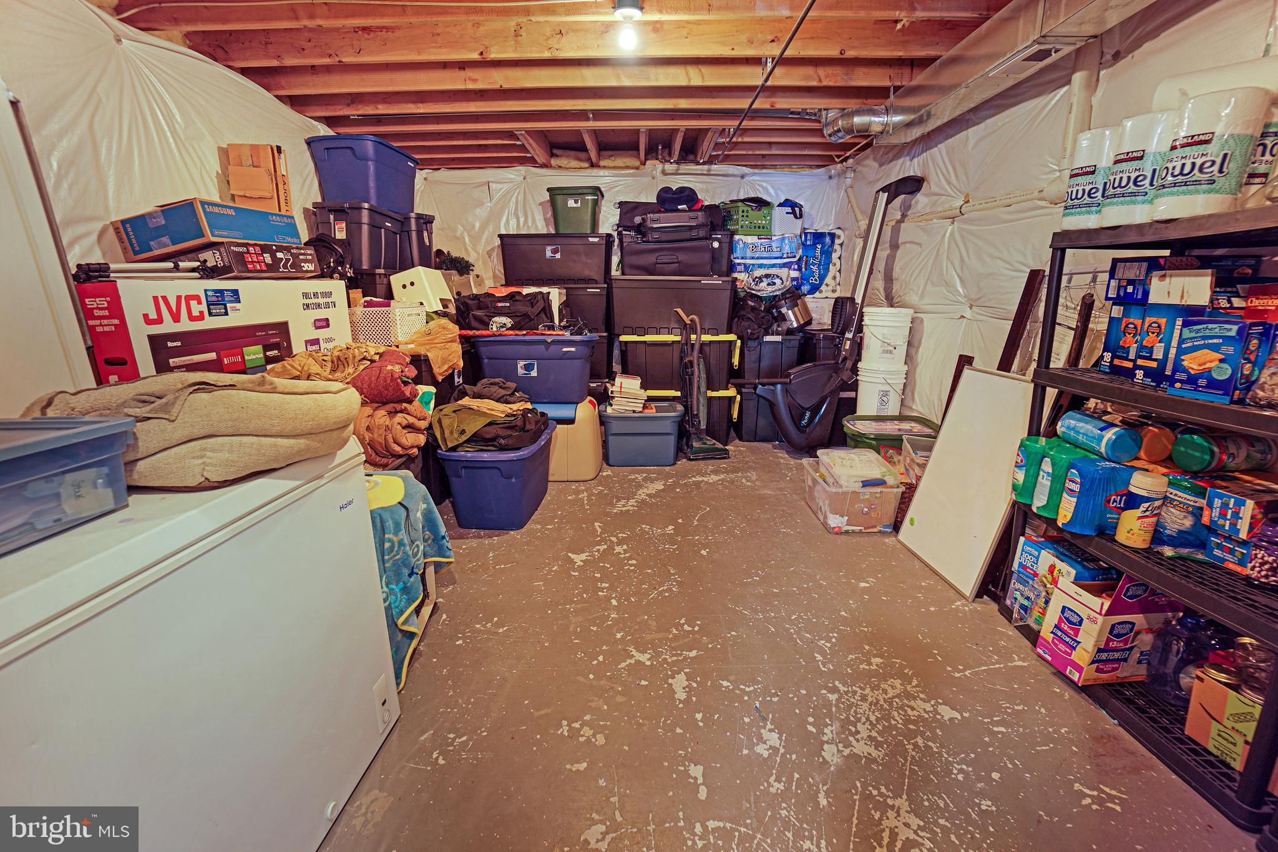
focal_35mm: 15
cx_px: 639
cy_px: 426
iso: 100
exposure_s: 1/1.6
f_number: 4
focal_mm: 10
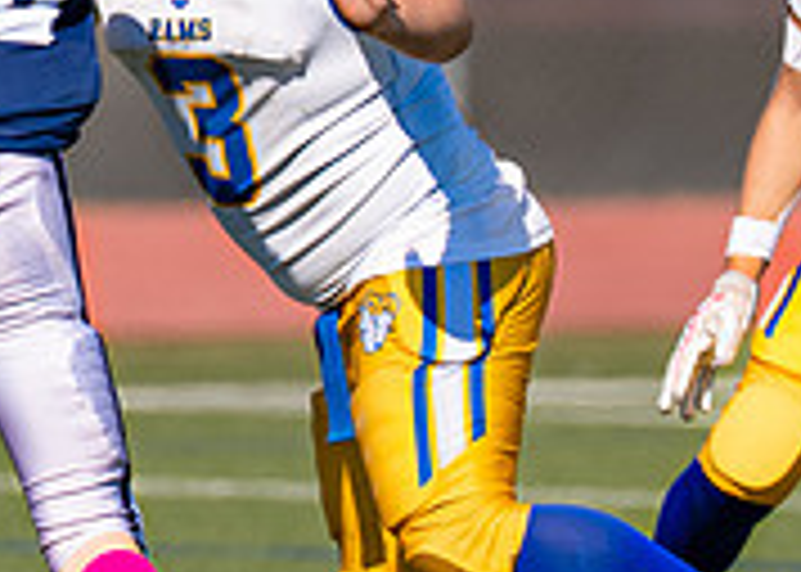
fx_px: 29449
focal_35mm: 1295
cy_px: 128
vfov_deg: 1.1
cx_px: 291
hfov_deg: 1.6
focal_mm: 200
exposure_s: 1/2500
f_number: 2.8
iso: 100
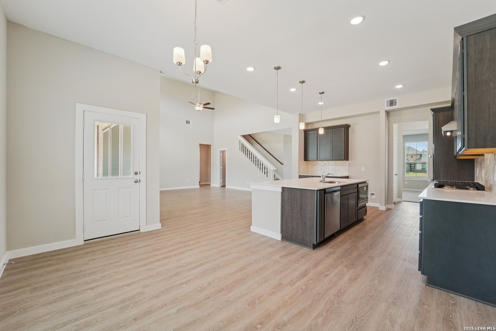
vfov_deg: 81.2
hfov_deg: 104.3
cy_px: 166
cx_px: 248
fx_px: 193
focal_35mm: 14
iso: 500
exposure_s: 1/60
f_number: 8
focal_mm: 14
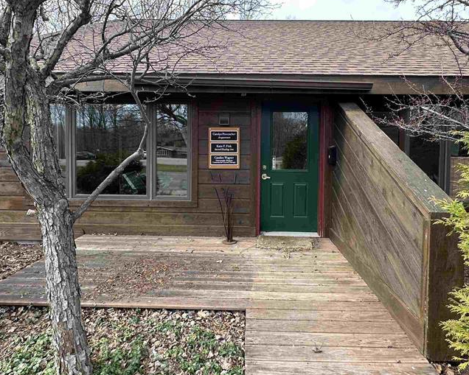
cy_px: 153
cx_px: 246
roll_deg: -1.5
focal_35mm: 22
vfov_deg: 62.7
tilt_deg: -2.1
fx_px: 305
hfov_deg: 75.0
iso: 40
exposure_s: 1/344
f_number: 2.2
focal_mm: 2.22
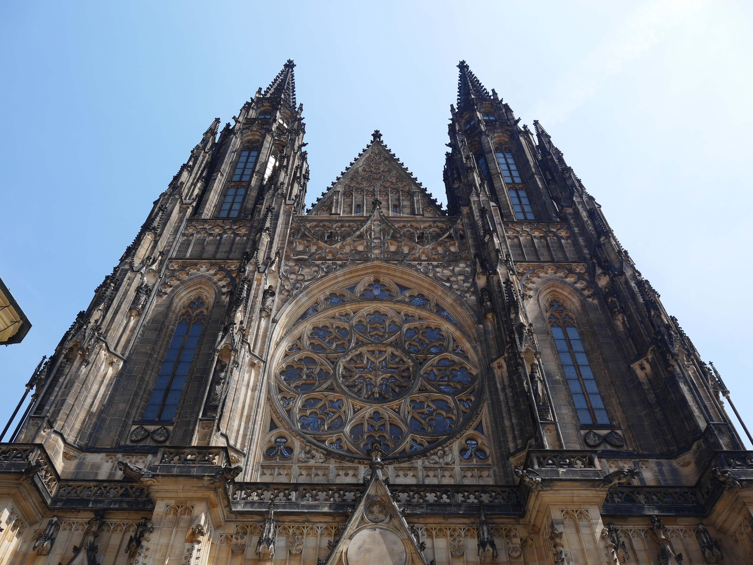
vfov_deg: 49.8
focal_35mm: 28
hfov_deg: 63.4
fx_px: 609
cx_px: 376
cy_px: 282
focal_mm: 14
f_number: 7.1
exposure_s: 1/400
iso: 200
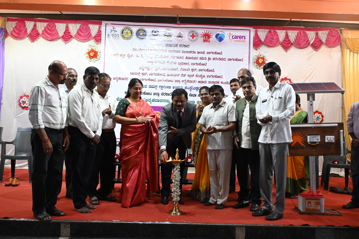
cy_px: 120
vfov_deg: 39.1
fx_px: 337
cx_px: 180
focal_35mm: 34
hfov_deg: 56.1
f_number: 4
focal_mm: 22.5
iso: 1800
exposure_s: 1/125
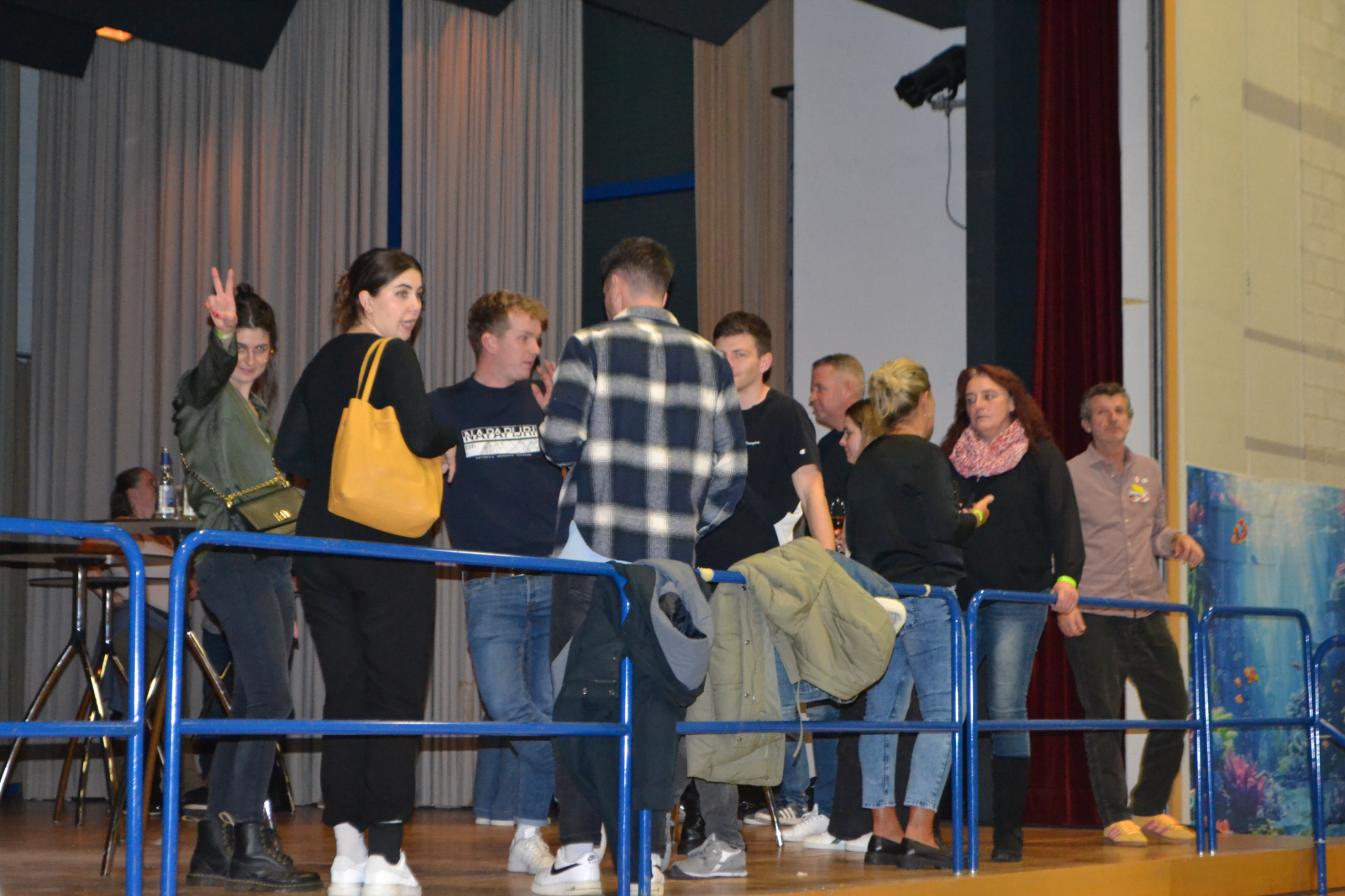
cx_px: 672
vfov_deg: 18.2
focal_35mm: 75
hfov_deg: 27.0
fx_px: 2802
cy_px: 448
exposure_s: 1/60
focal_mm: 50
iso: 3200
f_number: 5.6
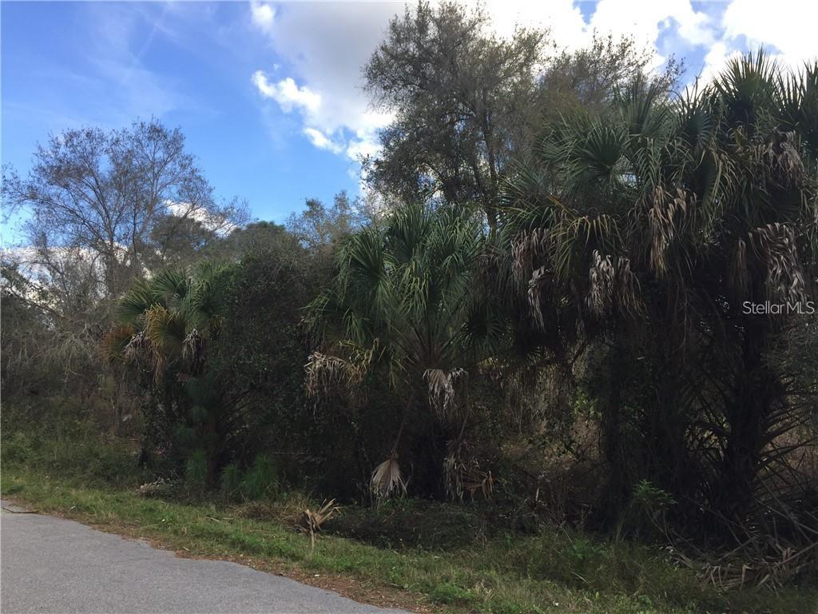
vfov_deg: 48.2
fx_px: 685
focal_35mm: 29
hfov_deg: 61.7
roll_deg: -3.9
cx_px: 409
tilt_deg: +8.8
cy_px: 307
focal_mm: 4.15
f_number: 2.2
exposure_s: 1/482
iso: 32
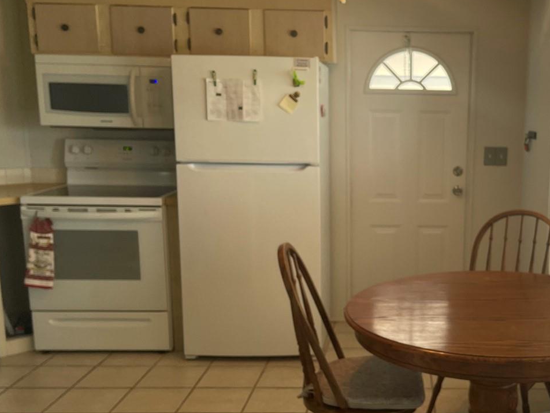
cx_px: 423
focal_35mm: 42
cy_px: 238
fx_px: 667
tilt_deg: -12.1
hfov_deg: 43.1
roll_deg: -1.7
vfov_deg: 34.3
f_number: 1.6
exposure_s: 1/121
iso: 64
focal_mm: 5.1
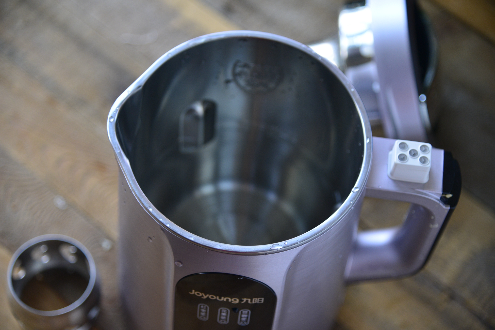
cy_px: 165
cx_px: 248
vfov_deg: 14.9
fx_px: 1265
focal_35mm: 92
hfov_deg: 22.1
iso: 1000
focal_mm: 92
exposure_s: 1/100
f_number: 4
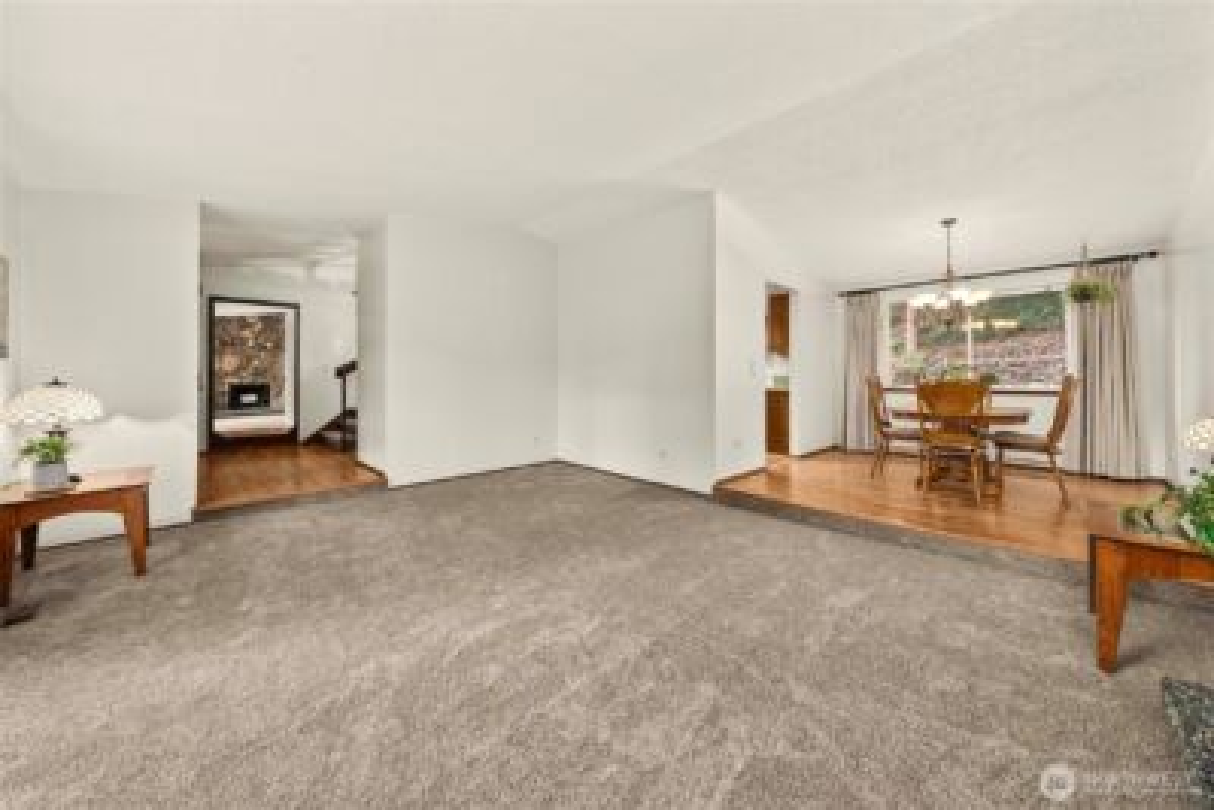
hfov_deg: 112.6
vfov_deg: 90.1
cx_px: 607
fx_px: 405
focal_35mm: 12
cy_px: 405
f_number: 7.1
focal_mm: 12
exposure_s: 1/3
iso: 1000
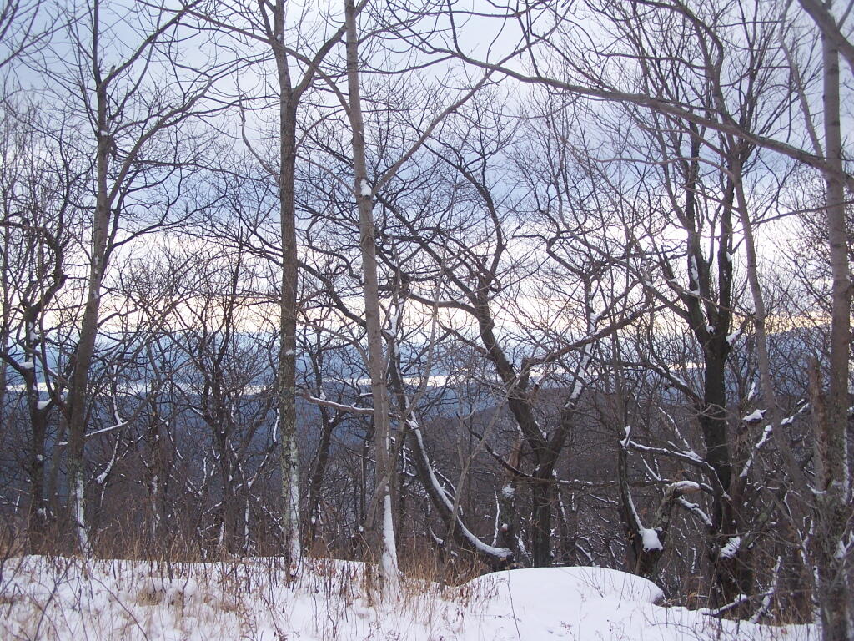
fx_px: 1061
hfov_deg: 43.9
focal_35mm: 43
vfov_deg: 33.6
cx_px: 427
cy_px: 320
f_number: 2.9
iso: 80
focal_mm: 7.1
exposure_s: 1/200
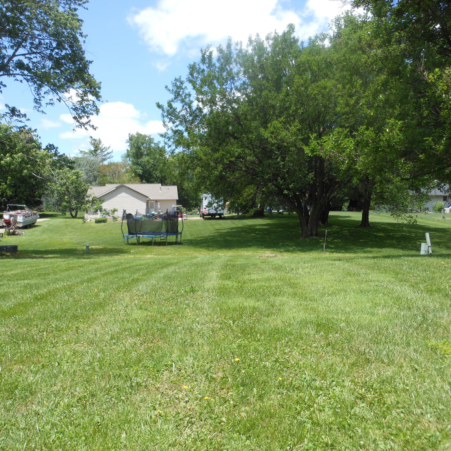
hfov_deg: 48.4
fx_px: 501
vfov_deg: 48.5
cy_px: 226
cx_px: 237
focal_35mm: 34
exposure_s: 1/400
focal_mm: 5
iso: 80
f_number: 3.7
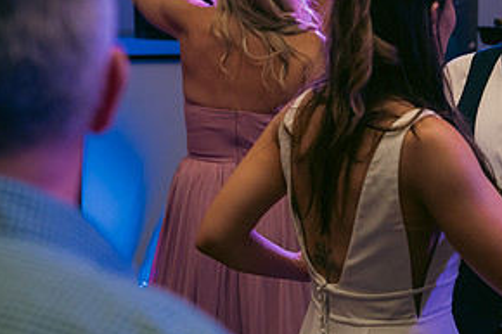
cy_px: 110
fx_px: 1338
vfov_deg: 14.2
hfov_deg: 20.9
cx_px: 440
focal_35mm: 96
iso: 800
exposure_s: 1/160
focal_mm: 48
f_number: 3.5
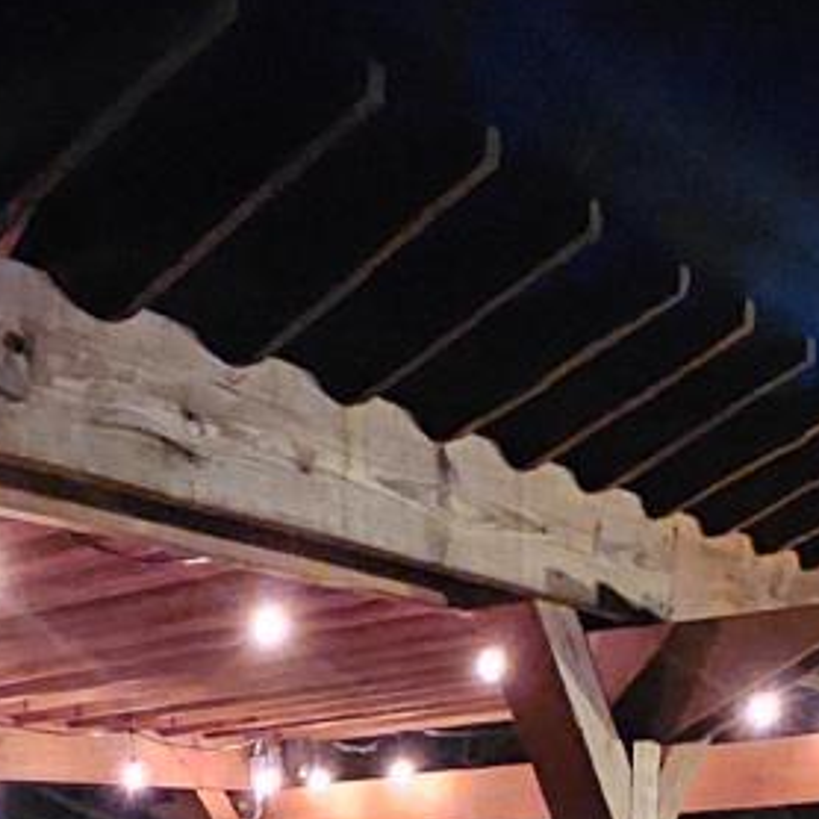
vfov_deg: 21.0
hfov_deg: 26.5
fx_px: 1660
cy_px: 1383
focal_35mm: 62
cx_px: 41
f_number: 2.2
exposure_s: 1/24
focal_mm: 2.2
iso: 3200
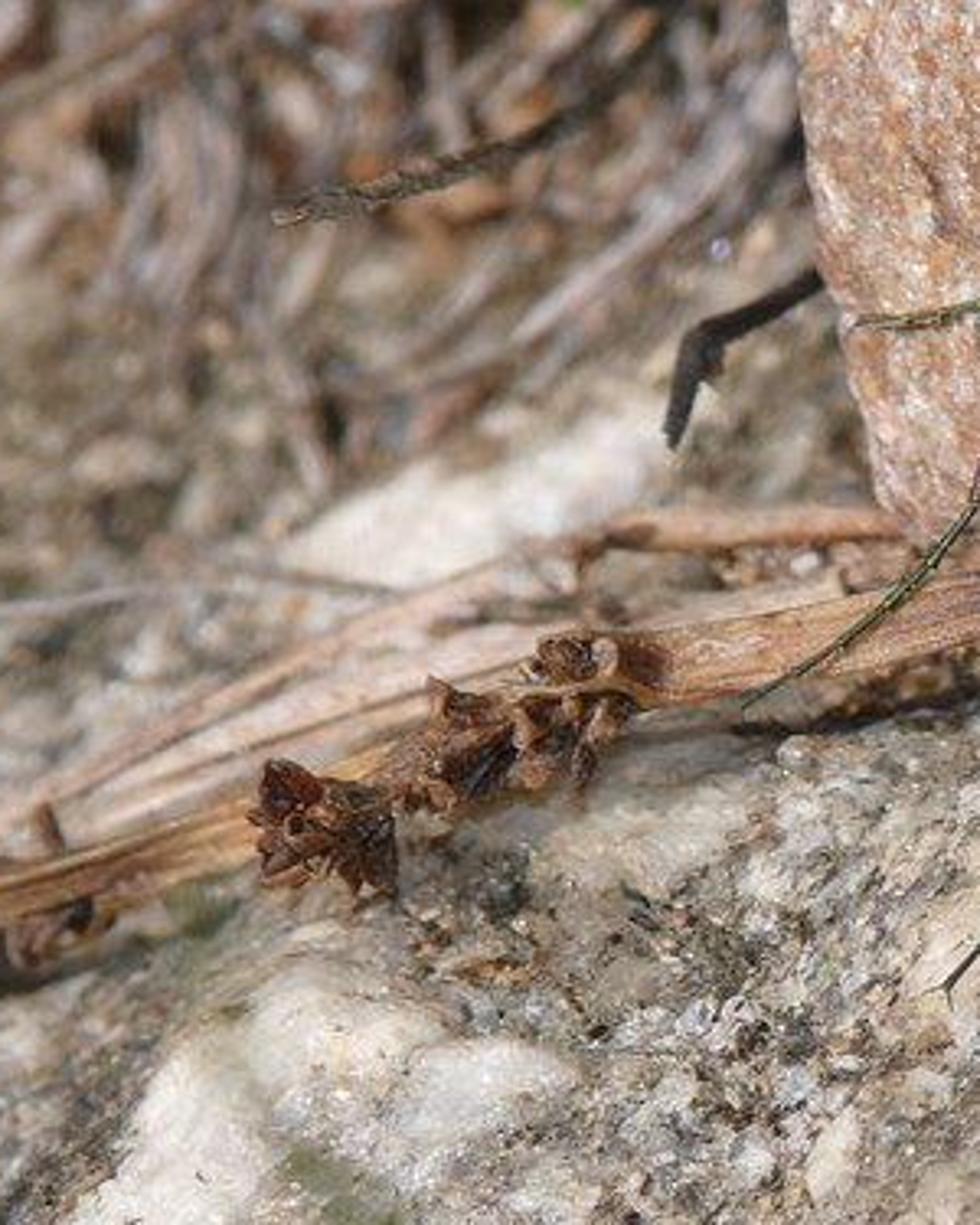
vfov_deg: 3.9
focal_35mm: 495
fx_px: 17946
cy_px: 572
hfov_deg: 3.1
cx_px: 985
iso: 100
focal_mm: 47.1
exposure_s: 1/500
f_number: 8
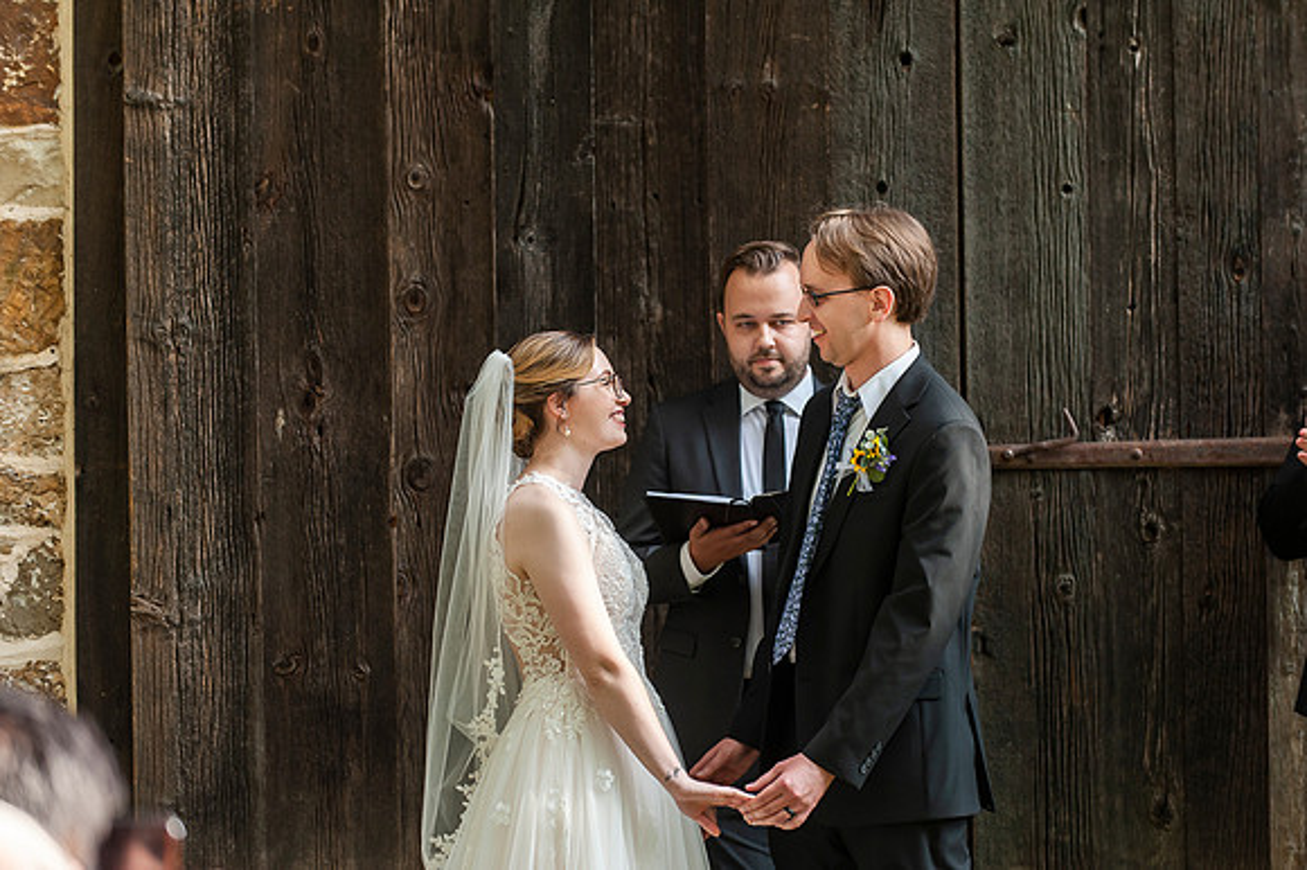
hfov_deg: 14.5
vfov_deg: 9.7
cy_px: 435
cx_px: 654
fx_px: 5142
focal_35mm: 142
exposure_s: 1/800
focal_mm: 135
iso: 400
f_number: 3.5
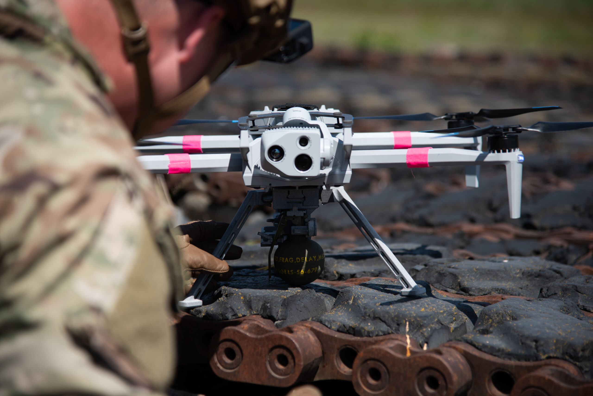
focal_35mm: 120
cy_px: 198
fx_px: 1977
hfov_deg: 17.1
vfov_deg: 11.4
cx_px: 296
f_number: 4
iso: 72
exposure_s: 1/800
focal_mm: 120
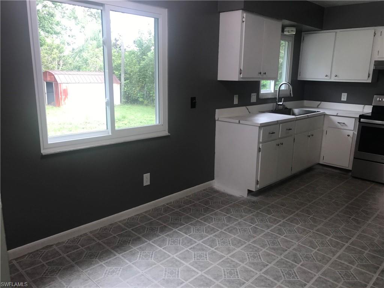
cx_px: 192
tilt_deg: -13.0
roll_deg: -1.1
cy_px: 144
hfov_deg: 63.4
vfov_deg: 49.7
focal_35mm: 28
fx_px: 311
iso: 25
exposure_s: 1/40
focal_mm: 3.99
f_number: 1.8
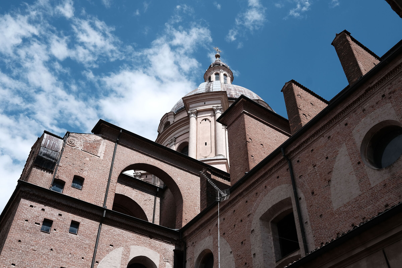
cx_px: 201
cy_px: 134
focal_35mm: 35
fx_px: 391
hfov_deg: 54.4
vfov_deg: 37.9
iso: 80
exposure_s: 1/125
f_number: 11
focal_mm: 23
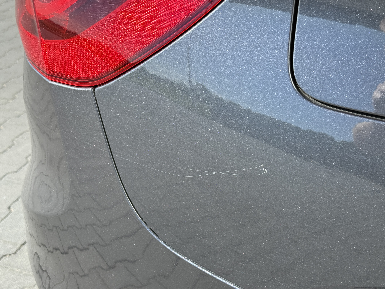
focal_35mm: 48
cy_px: 144
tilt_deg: -29.0
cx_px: 192
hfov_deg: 39.7
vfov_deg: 30.3
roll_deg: +1.8
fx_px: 534
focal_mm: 6.76
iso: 100
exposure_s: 1/1931
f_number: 1.78
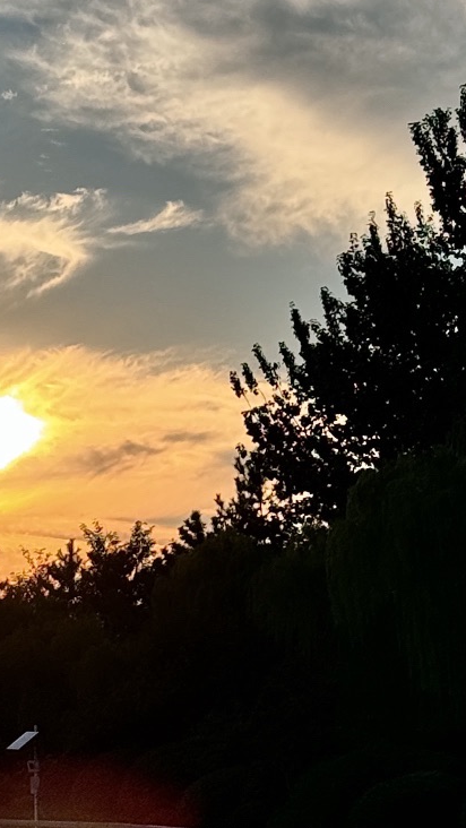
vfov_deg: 14.8
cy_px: 652
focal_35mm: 144
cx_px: 27
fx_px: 3162
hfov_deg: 8.4
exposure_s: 1/6410
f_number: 1.78
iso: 64
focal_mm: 6.76
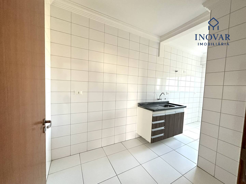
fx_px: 99
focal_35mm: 14
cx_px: 123
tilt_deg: -1.0
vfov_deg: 85.7
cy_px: 92
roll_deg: -2.8
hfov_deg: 102.1
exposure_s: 1/85
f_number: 2.2
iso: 320
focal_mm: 2.22
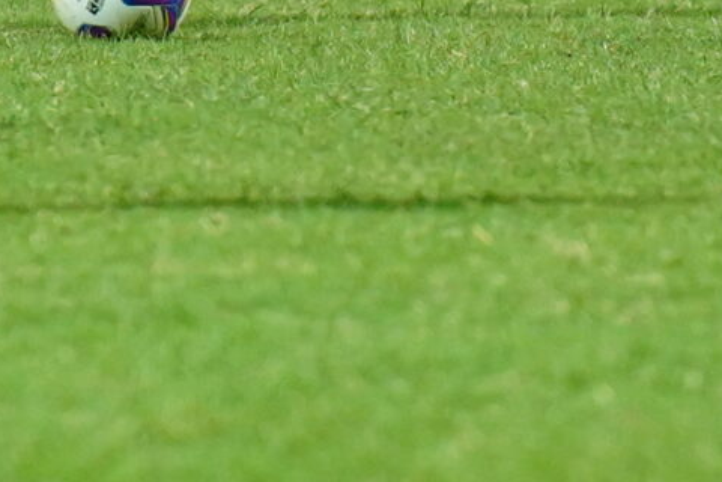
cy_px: -703
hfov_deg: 1.4
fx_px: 28878
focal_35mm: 1440
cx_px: -129
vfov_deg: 1.0
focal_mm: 180
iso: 2500
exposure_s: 1/1000
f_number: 2.8
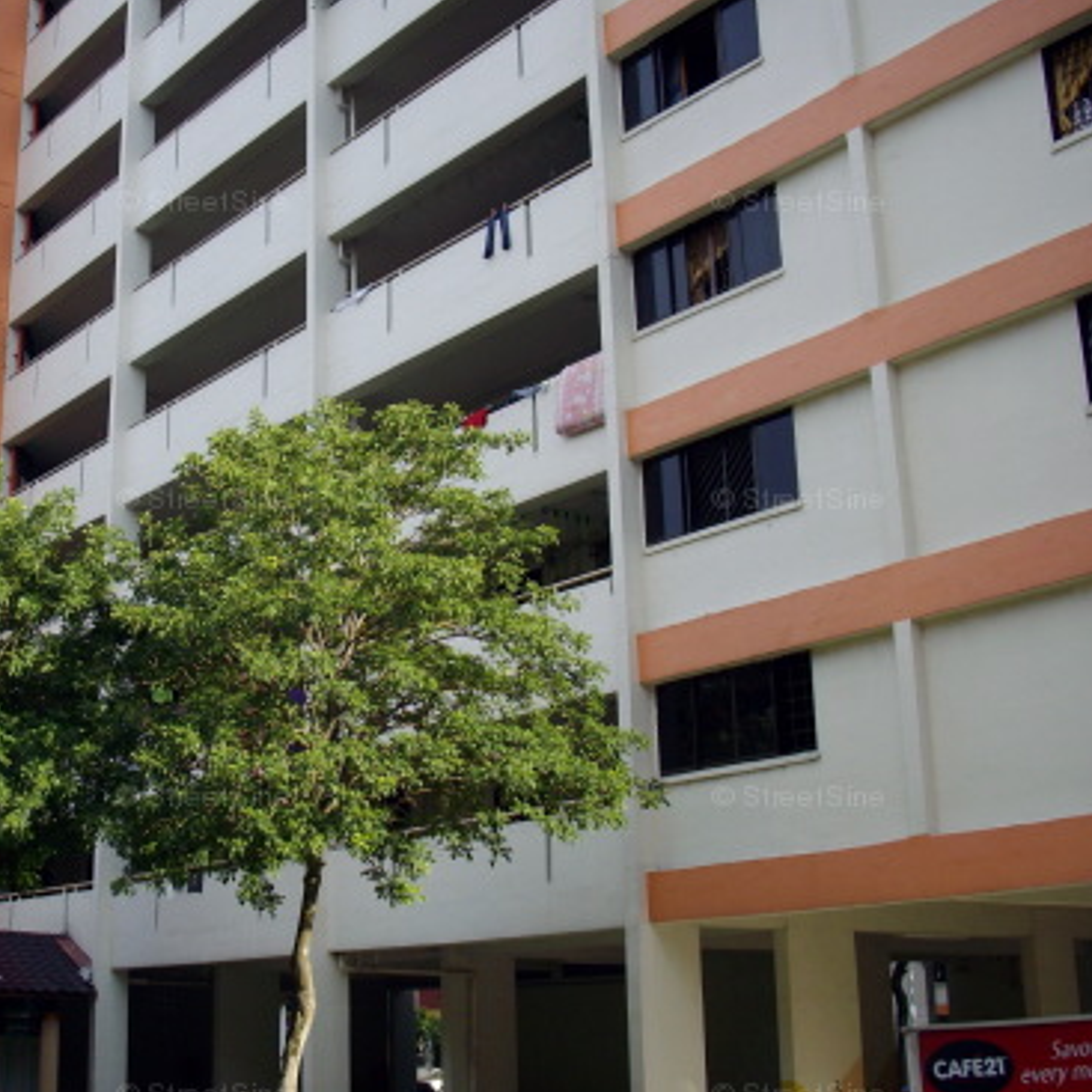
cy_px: 503
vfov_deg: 34.7
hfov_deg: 34.3
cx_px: 339
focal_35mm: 49
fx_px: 1749
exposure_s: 1/400
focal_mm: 6.2
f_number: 2.8
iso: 80
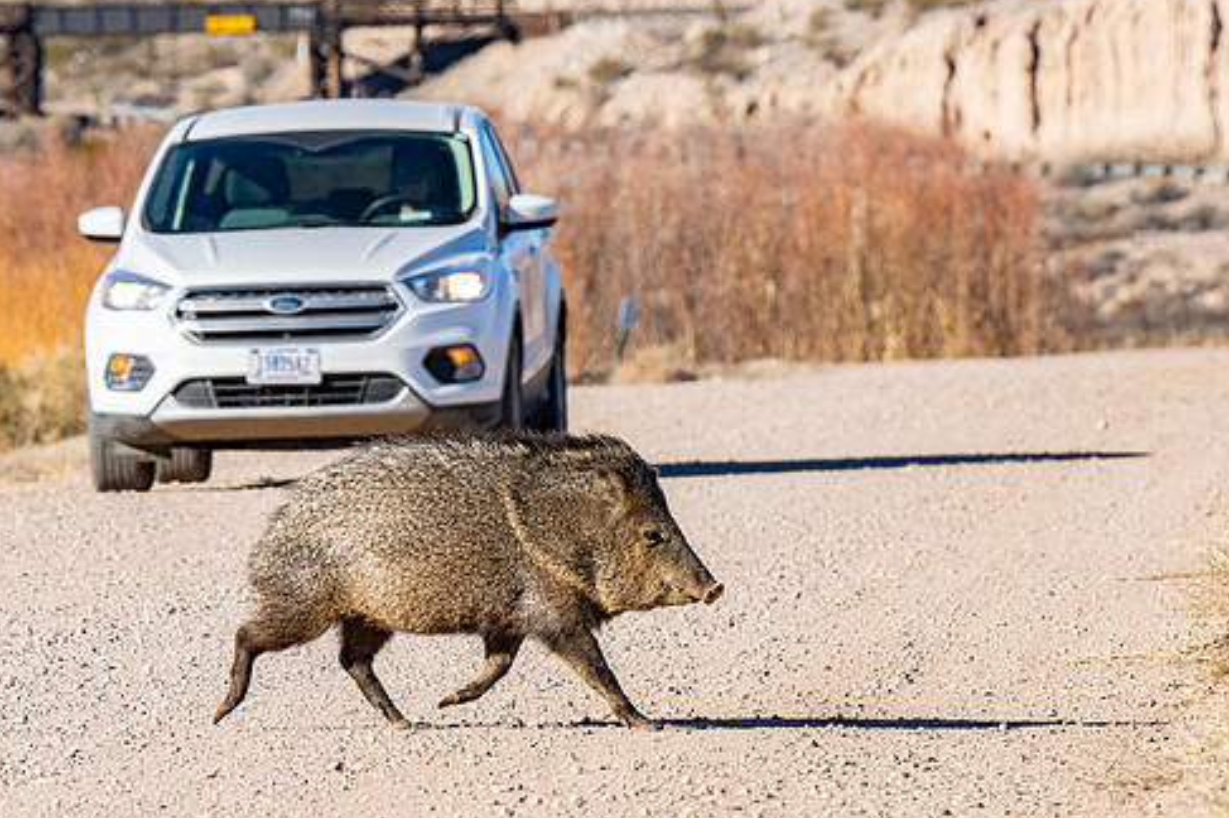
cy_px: 581
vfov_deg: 2.9
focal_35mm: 479
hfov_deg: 4.3
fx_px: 16341
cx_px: 419
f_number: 11
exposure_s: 1/2000
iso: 1250
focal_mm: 315
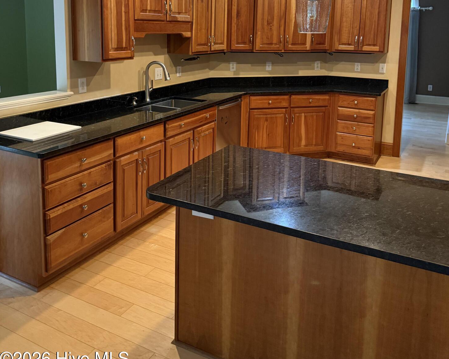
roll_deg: -1.9
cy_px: 80
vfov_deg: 43.9
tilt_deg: -7.9
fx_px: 425
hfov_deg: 55.7
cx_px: 228
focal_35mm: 32
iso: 500
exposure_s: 1/60
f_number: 1.78
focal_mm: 6.76
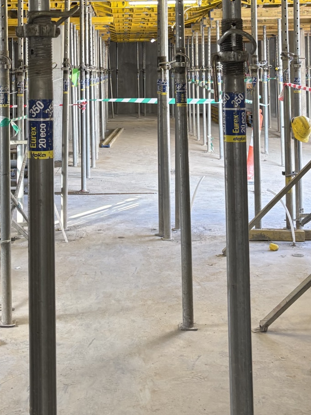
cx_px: 80
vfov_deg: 32.4
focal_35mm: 57
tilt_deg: -0.2
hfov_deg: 25.4
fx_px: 683
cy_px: 55
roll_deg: +1.5
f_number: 1.6
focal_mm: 5.96
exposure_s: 1/100
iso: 125
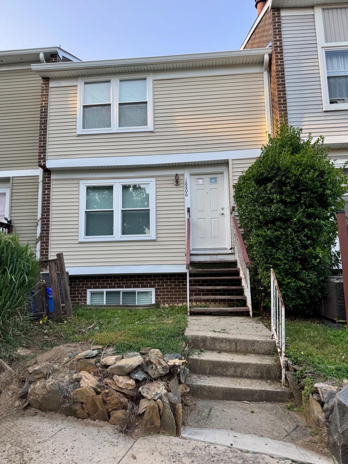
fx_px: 322
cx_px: 174
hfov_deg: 56.8
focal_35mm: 24
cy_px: 232
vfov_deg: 71.6
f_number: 1.78
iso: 80
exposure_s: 1/707
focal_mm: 6.76
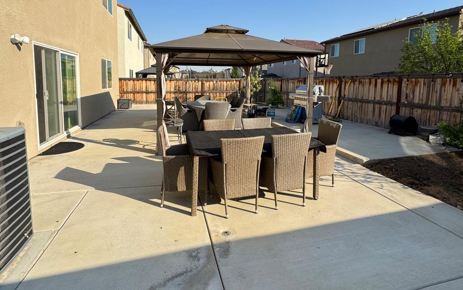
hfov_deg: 85.1
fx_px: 252
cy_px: 104
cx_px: 232
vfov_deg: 58.7
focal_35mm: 20
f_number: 2.2
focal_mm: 2.22
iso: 40
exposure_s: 1/1110
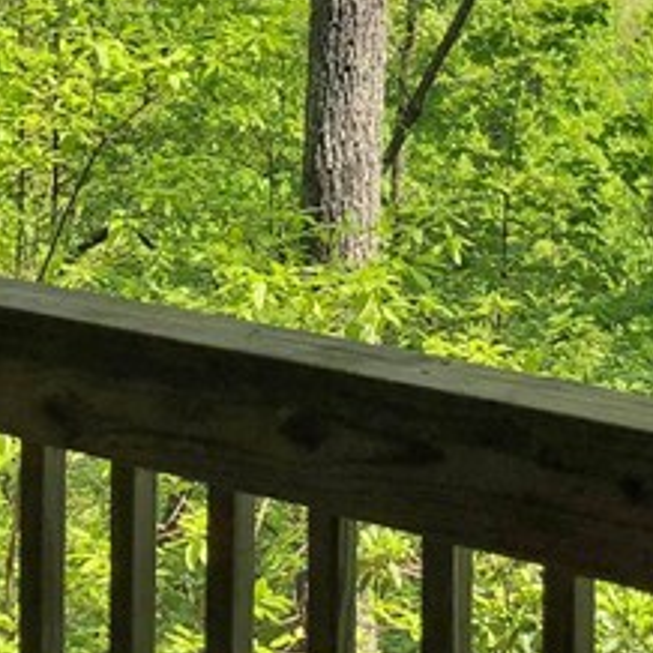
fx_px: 2476
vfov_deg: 14.5
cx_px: 464
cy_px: -174
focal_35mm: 116
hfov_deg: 15.0
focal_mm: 3.99
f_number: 1.8
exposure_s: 1/1389
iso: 20
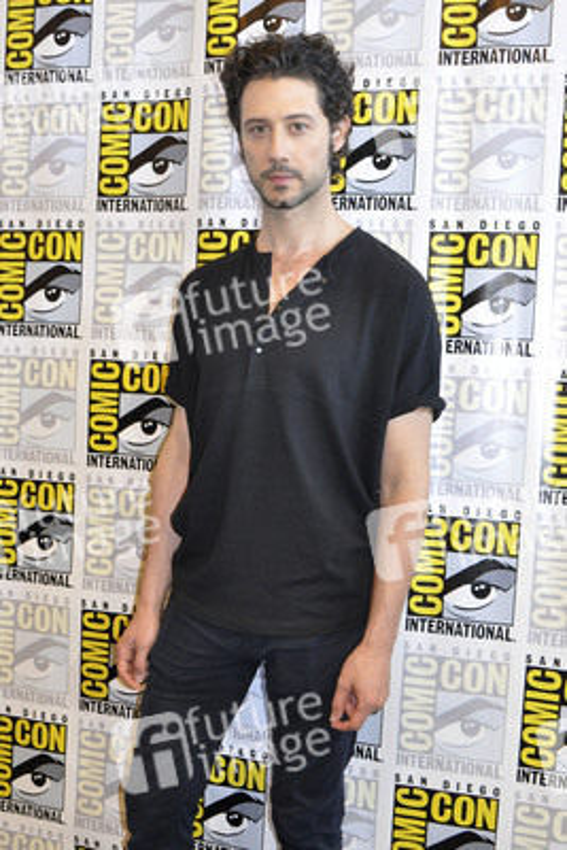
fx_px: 850
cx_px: 284
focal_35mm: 36
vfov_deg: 53.1
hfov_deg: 36.9
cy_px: 425
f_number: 4.5
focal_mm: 24
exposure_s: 1/60
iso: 1000
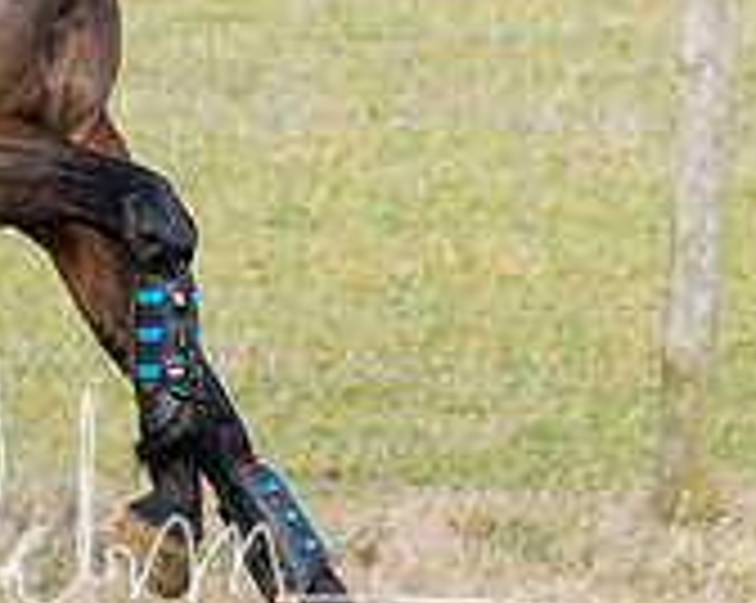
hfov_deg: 2.2
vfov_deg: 1.8
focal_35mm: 883
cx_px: -143
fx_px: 19734
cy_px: 145
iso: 400
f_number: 5
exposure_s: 1/800
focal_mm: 125
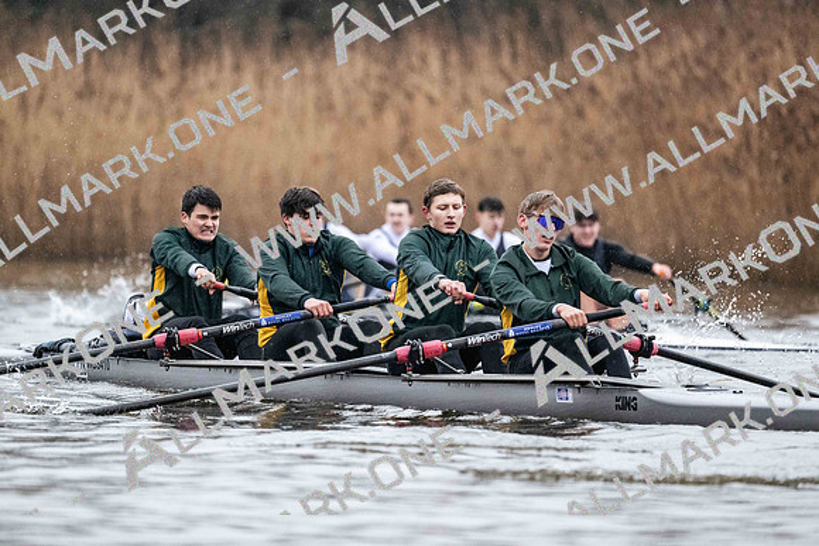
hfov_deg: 5.2
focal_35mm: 400
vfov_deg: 3.4
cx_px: 410
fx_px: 9102
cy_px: 273
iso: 7200
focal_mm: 400
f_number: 4.5
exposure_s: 1/1600
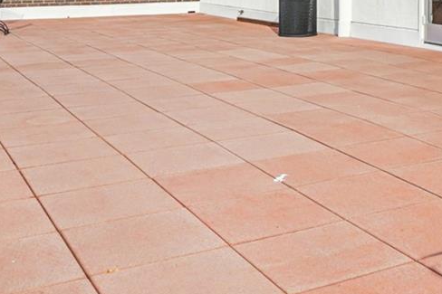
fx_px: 724
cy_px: -14
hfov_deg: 31.9
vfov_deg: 22.0
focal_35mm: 59
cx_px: 418
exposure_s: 1/320
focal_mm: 12
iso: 100
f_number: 8
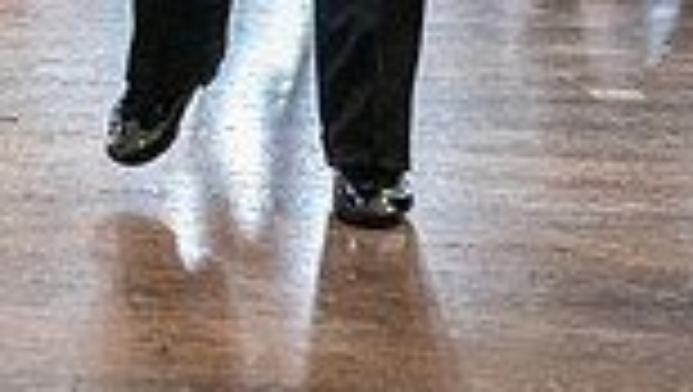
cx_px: -135
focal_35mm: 138
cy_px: -462
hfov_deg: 15.0
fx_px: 2538
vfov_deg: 8.3
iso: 6400
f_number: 2
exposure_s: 1/500
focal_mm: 35
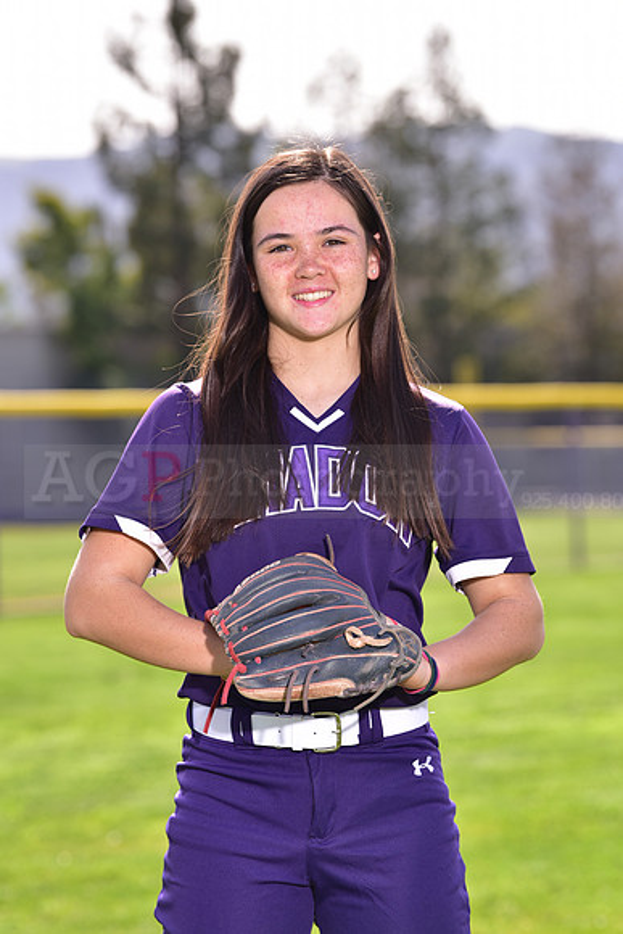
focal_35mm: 160
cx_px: 312
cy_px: 467
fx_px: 4151
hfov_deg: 8.6
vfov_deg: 12.8
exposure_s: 1/250
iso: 100
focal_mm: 160
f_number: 5.6
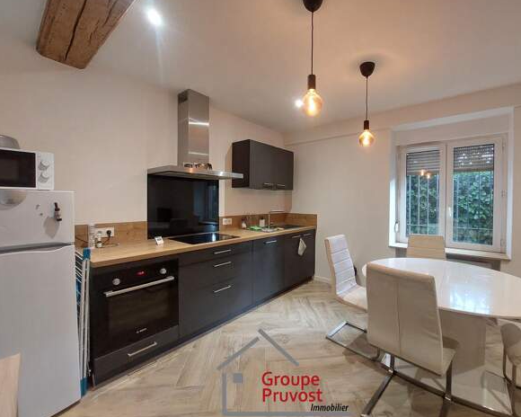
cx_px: 285
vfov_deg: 88.0
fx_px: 216
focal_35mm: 14
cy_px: 204
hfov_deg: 100.4
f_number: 2.2
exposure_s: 1/33
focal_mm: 1.74
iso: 250
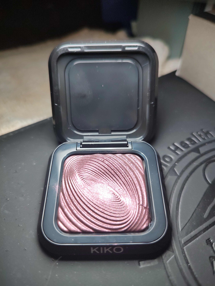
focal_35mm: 24
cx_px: 108
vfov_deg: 71.6
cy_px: 143
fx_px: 199
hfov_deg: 56.8
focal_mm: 5.88
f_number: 1.9
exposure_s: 1/120
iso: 463
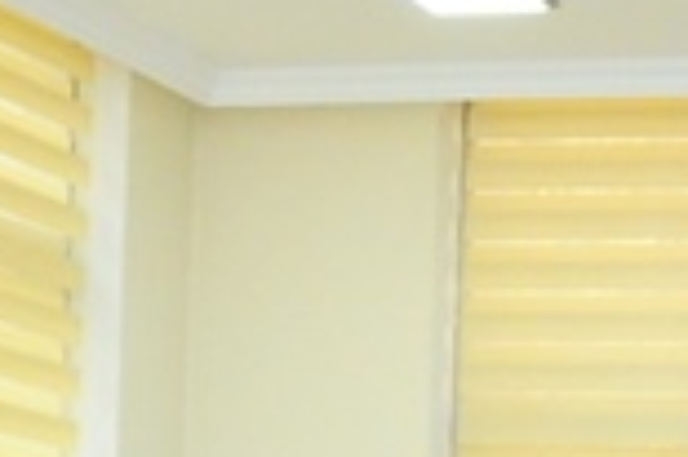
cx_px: 679
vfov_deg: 7.4
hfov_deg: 11.5
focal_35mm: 178
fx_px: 3398
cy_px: 958
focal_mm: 18
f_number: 6.3
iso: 1600
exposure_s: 1/160
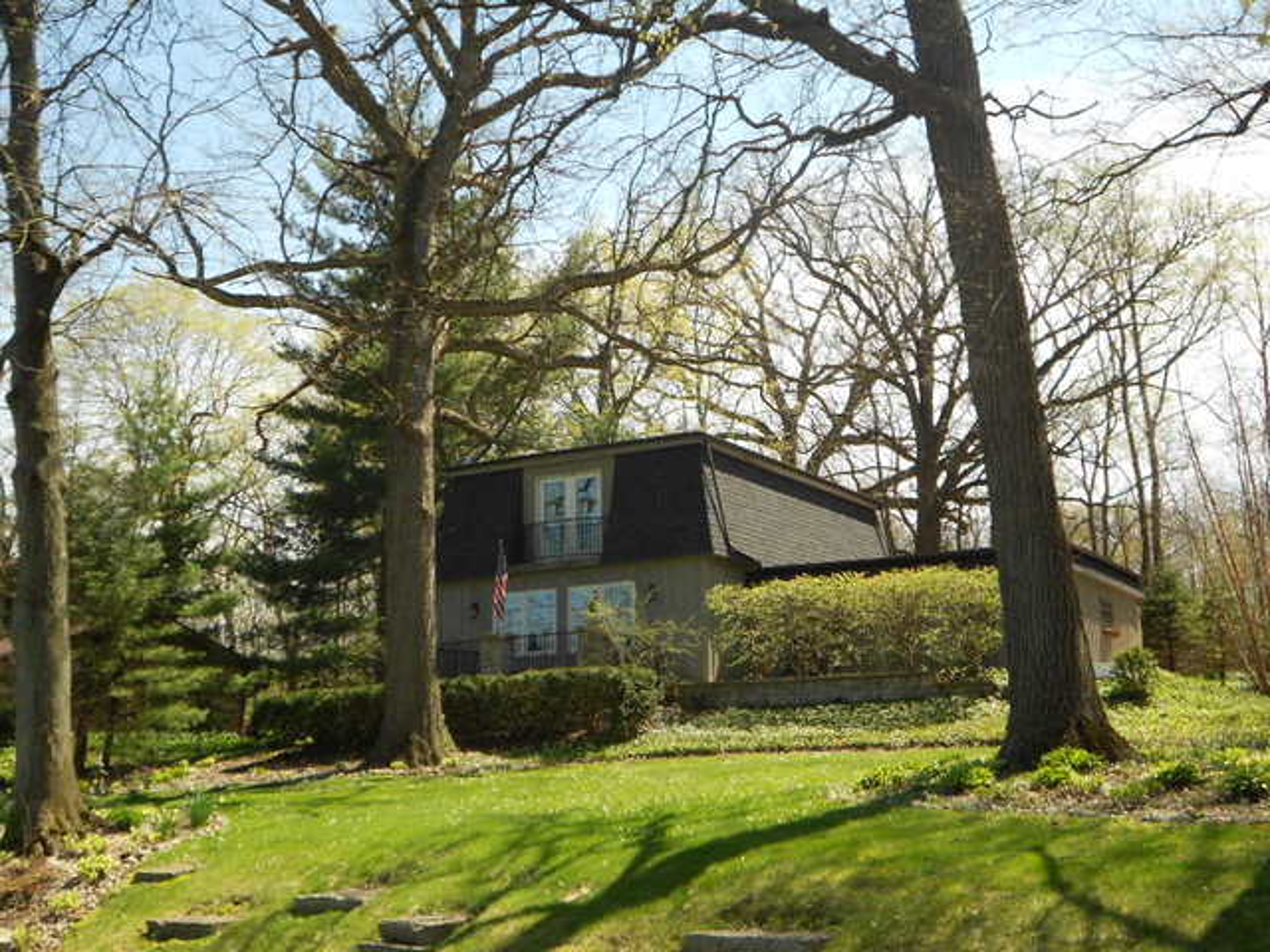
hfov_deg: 43.9
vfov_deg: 33.6
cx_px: 635
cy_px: 476
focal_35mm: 43
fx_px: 1578
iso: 80
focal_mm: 7.7
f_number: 4.2
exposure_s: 1/320
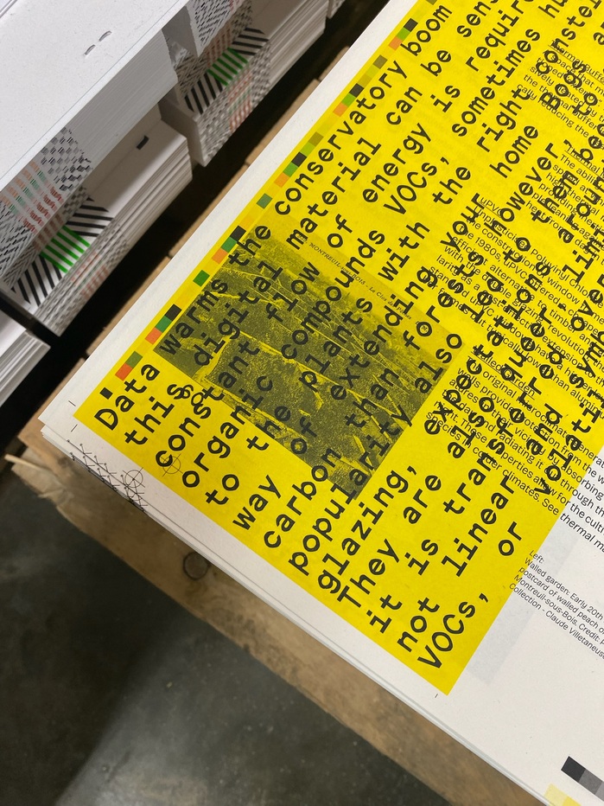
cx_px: 302
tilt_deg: -77.9
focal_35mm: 26
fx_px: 605
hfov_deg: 53.1
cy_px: 403
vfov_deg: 67.3
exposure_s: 1/100
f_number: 1.8
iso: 100
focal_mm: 4.25
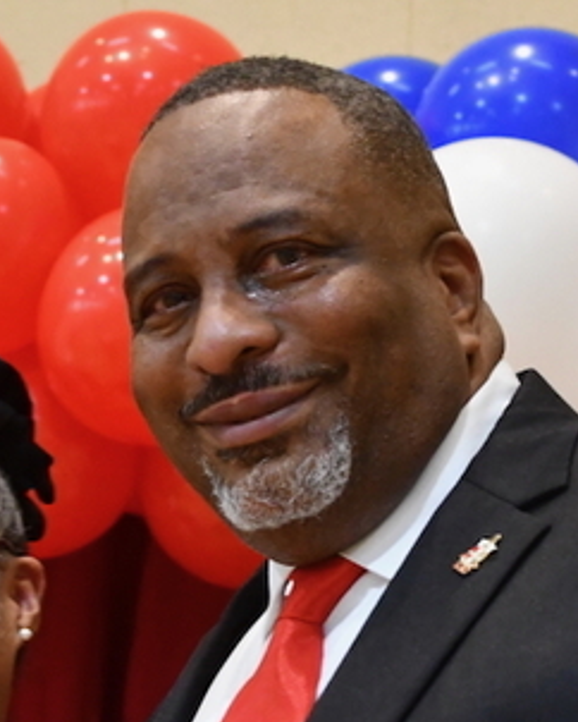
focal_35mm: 210
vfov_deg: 9.1
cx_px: 186
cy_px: 785
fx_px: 4486
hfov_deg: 7.4
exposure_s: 1/125
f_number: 5.3
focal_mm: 44
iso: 2800
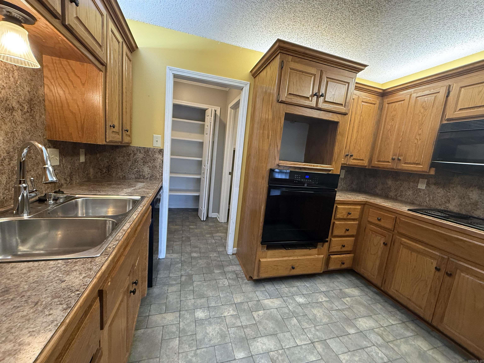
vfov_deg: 85.7
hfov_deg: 102.1
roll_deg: -5.4
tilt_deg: -8.5
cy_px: 182
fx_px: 196
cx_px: 242
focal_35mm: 14
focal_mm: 2.22
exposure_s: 1/60
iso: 400
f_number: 2.2
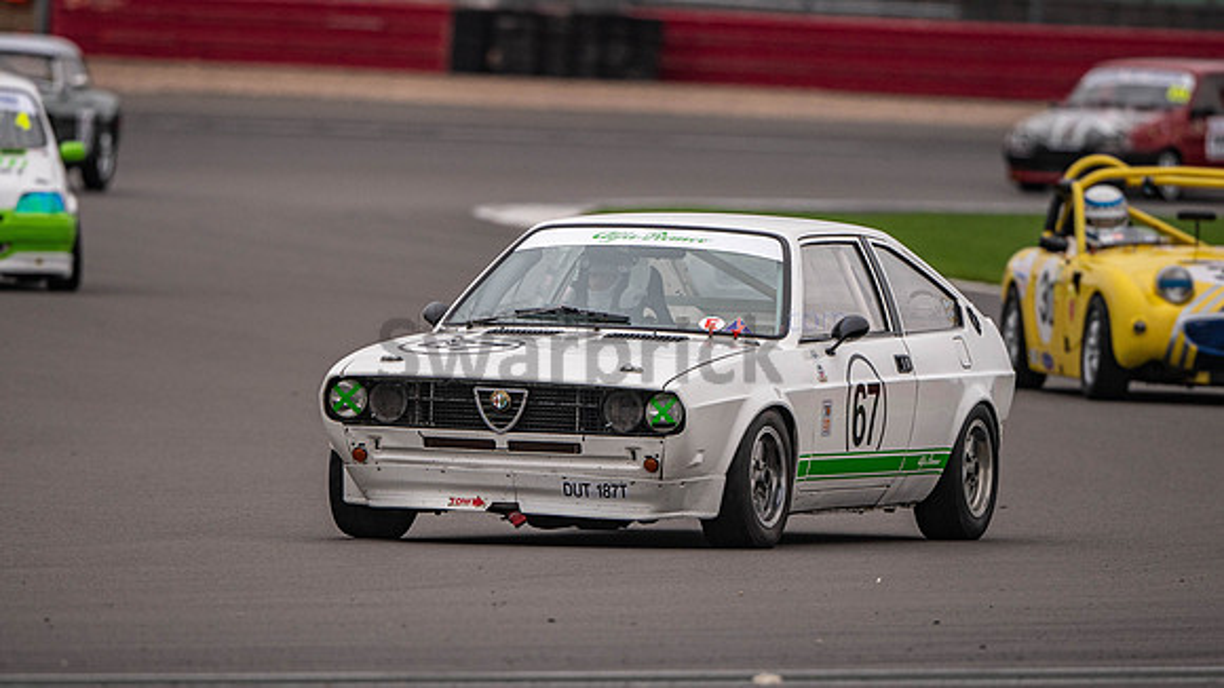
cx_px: 629
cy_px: 405
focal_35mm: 600
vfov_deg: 2.0
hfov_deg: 3.6
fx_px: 19460
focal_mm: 500
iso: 900
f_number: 5.6
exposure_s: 1/640
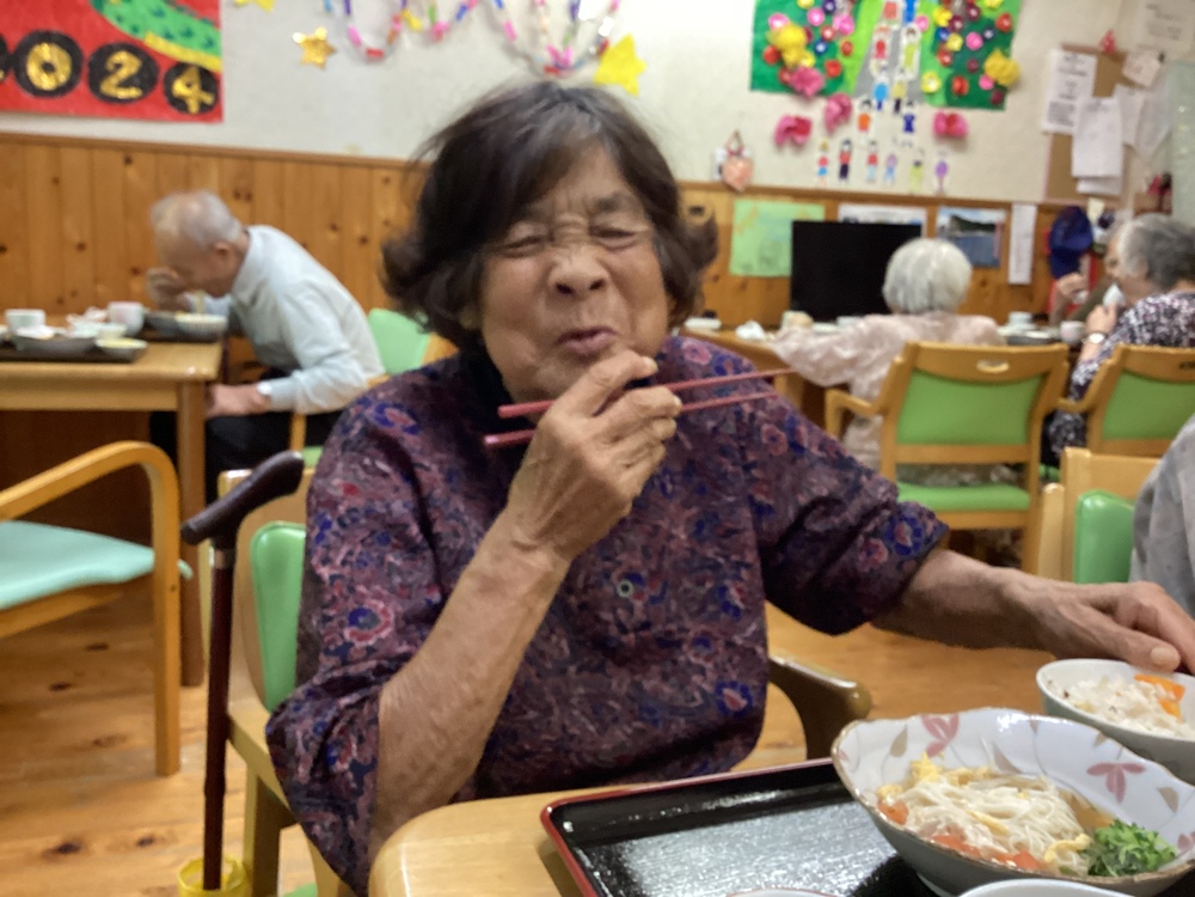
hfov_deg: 58.4
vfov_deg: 45.4
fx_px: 1070
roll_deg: -1.7
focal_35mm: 31
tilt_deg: -11.2
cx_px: 598
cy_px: 448
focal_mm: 3.3
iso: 320
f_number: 2.4
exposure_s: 1/60
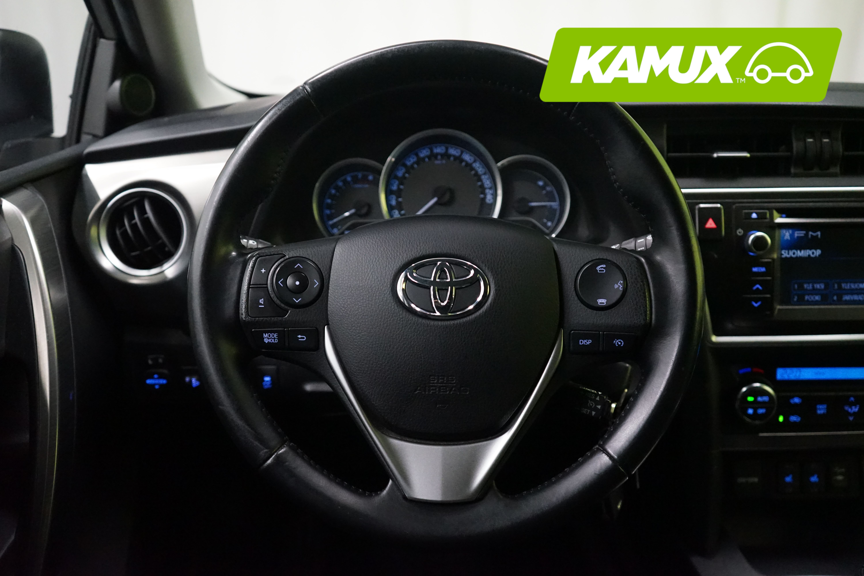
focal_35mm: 33
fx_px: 792
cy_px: 288
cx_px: 432
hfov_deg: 57.2
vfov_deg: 40.0
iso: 6400
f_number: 4
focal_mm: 33
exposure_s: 1/60
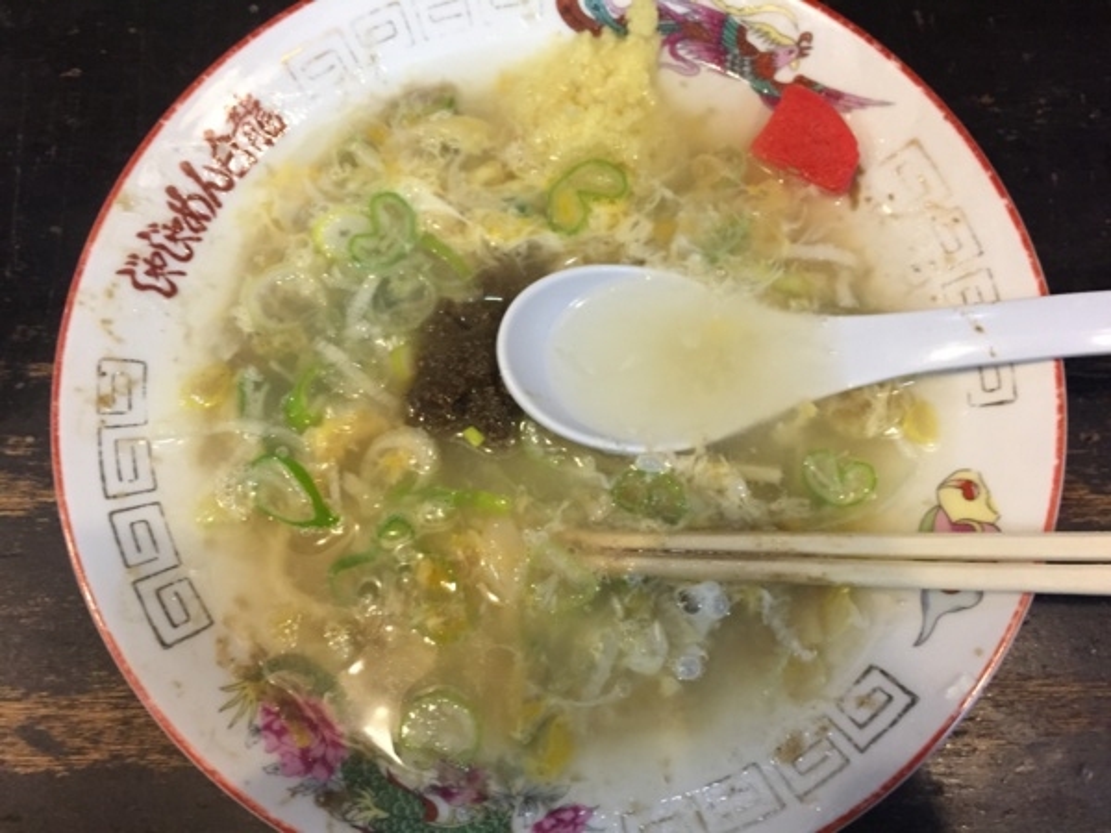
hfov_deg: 61.7
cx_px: 556
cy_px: 416
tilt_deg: -75.5
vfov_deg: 48.2
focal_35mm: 29
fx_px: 931
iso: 250
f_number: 2.2
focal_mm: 4.15
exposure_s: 1/17
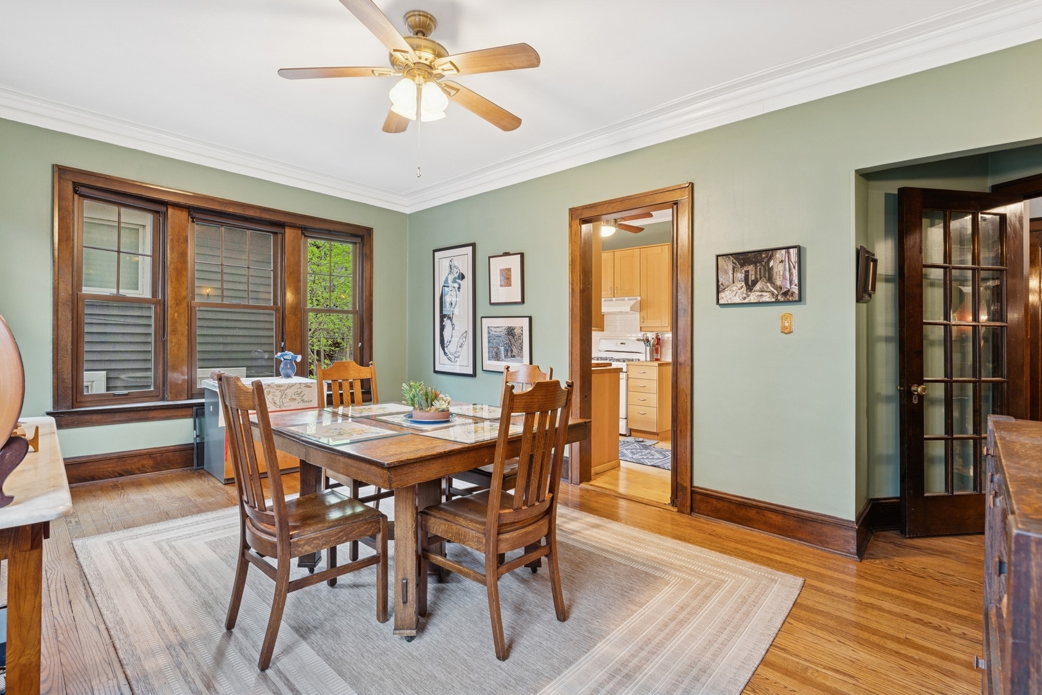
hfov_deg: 96.7
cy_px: 348
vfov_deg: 73.7
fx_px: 463
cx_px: 521
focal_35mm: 16
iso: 320
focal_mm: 16
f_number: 8
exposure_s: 1/4
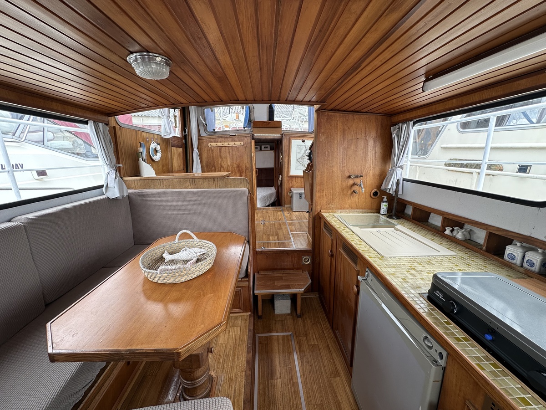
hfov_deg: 102.1
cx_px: 273
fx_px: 221
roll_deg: -0.5
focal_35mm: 14
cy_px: 205
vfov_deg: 85.7
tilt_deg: -14.0
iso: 40
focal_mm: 2.22
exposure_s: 1/154
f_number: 2.2
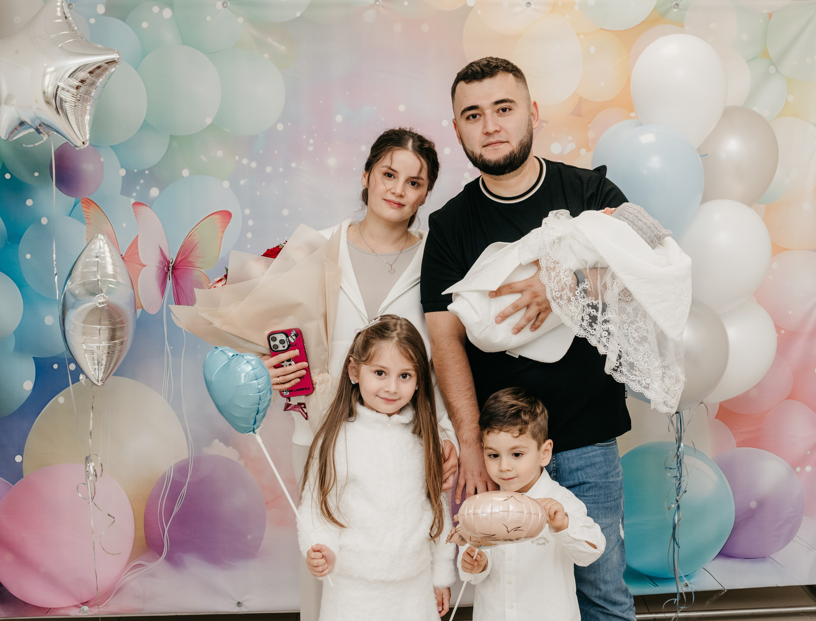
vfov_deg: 33.2
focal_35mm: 44
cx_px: 527
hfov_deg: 42.4
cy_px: 304
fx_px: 1041
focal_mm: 35
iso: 400
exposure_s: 1/160
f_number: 4
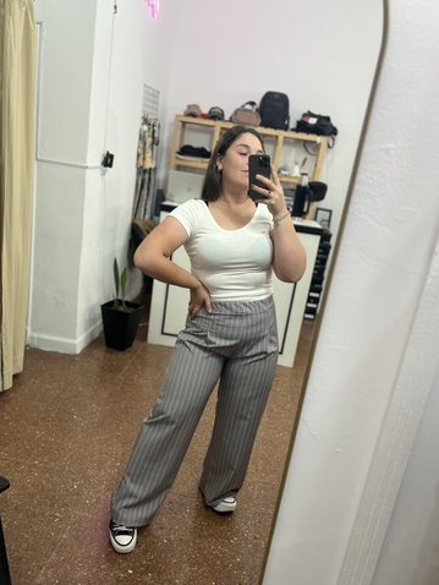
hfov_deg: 48.3
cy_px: 319
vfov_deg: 61.5
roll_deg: -8.4
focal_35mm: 29
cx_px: 214
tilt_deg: -17.7
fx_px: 490
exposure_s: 1/100
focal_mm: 5.7
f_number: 1.5
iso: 100
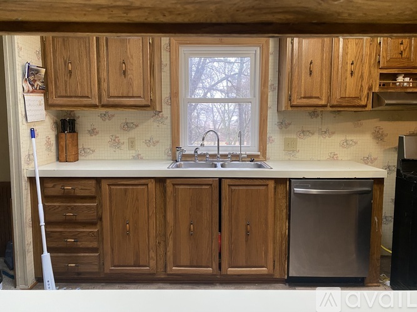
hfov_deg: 67.3
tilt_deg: -6.1
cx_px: 208
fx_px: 313
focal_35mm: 26
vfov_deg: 53.0
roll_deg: +0.2
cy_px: 156
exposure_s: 1/60
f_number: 1.8
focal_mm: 4.25
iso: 320
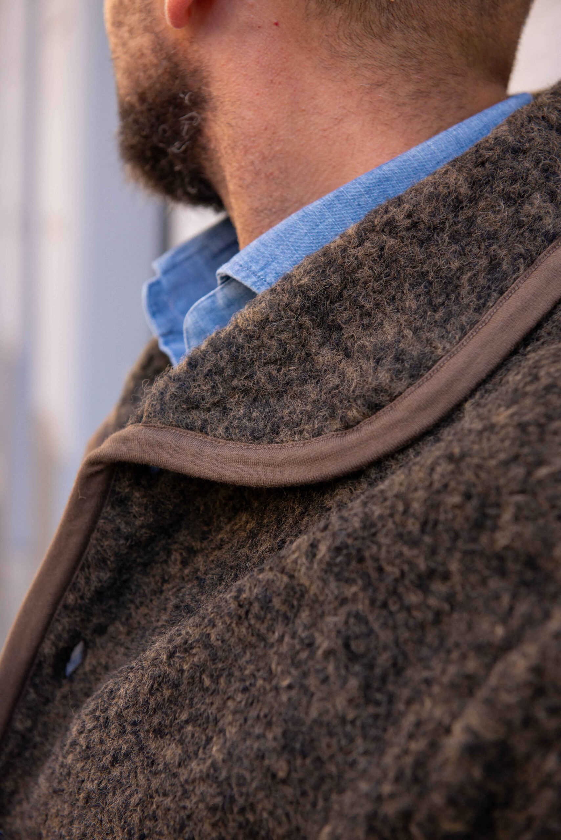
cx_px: 280
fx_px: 1448
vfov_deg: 32.4
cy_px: 420
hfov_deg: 21.9
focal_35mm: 62
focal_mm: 62
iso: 800
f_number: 5
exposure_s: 1/400
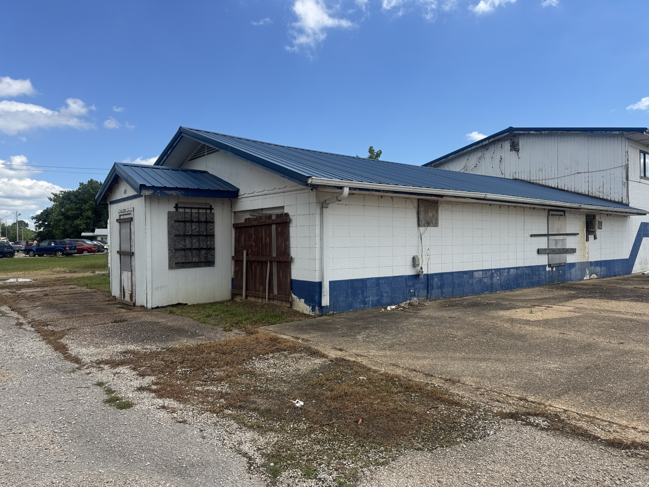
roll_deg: -0.1
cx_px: 324
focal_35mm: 24
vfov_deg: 56.8
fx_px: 450
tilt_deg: +0.4
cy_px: 244
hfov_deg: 71.6
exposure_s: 1/4310
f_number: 1.78
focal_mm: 6.76
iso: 80
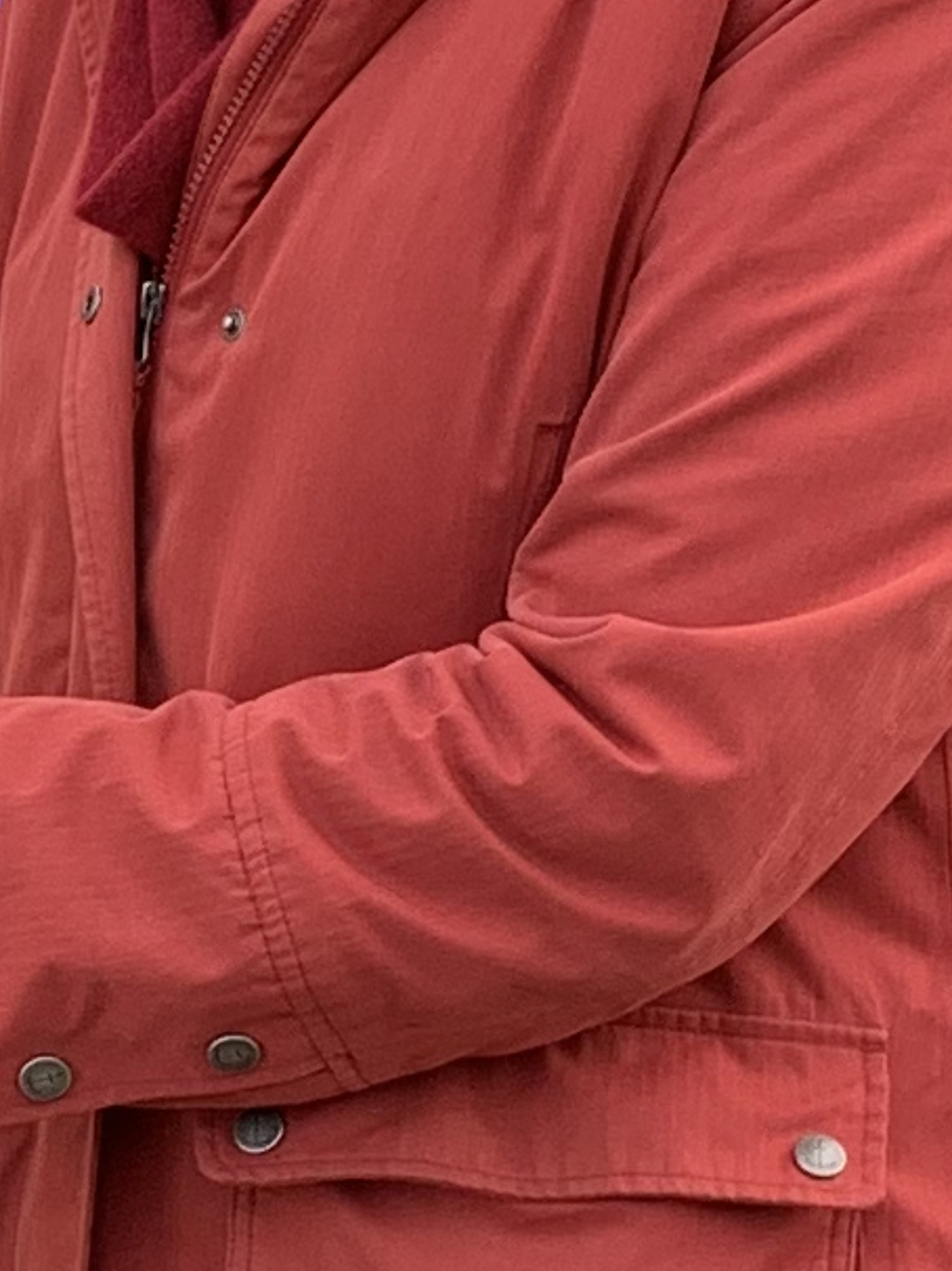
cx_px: -180
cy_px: 841
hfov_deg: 8.5
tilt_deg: -11.5
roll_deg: -0.6
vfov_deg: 11.4
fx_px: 6348
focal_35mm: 173
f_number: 1.8
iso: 25
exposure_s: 1/298
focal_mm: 4.25
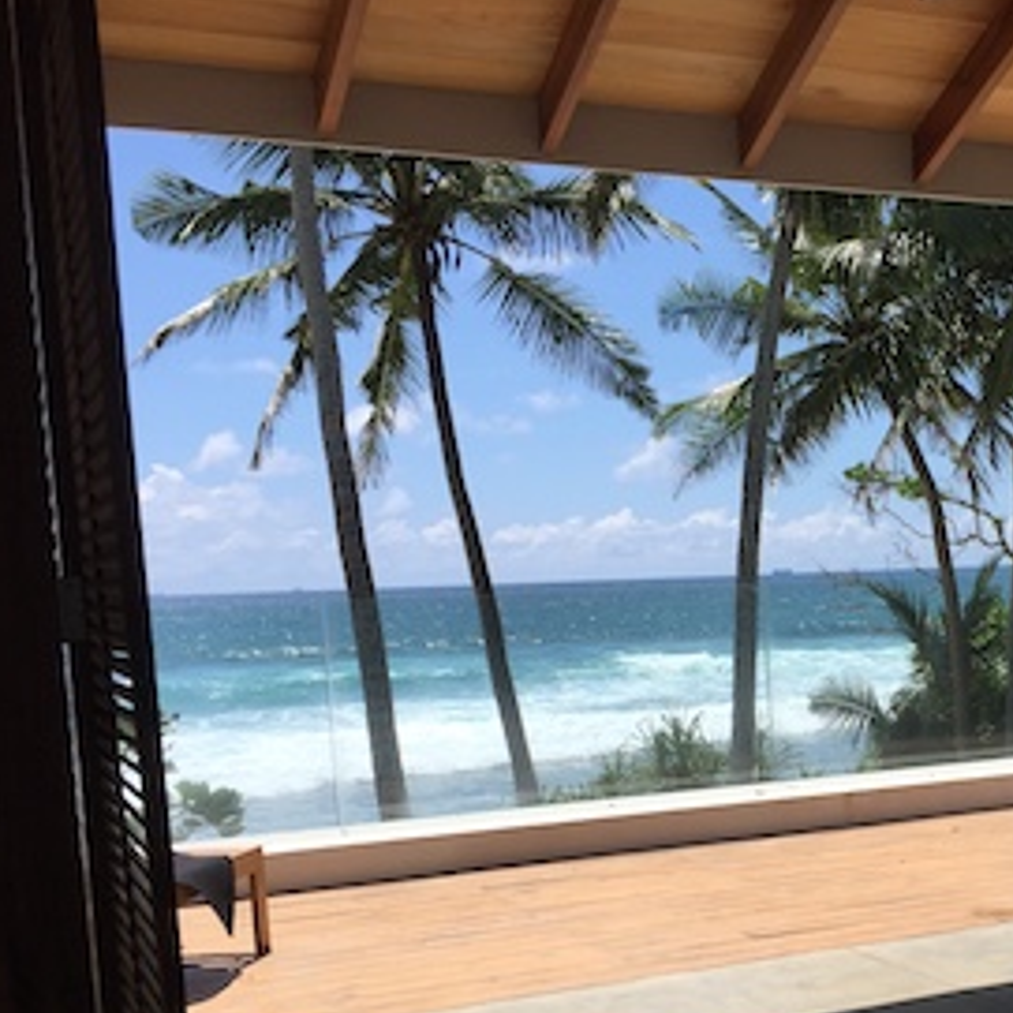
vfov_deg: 31.6
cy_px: 770
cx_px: 935
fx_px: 1755
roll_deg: -0.2
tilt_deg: -3.9
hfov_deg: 30.6
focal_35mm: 53
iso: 32
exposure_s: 1/2475
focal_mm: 4.15
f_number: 2.2
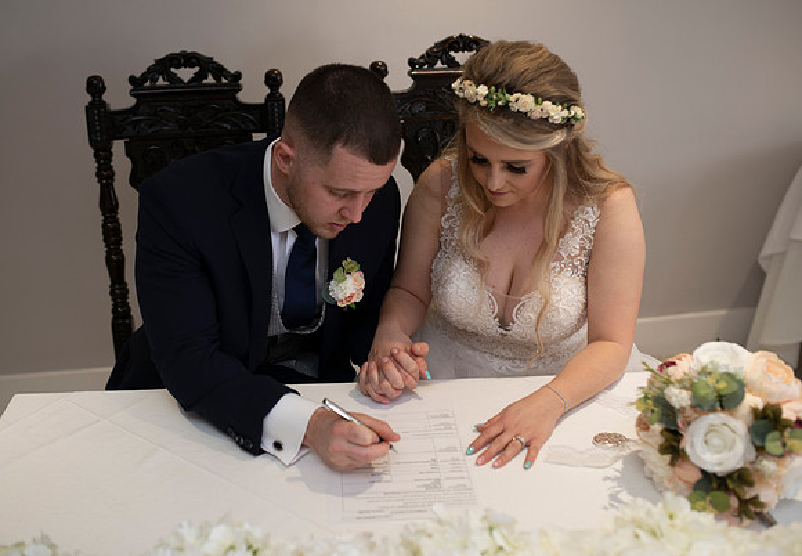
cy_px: 264
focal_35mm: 39
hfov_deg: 48.5
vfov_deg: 34.7
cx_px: 363
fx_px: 889
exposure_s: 1/100
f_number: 2.5
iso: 200
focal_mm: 35
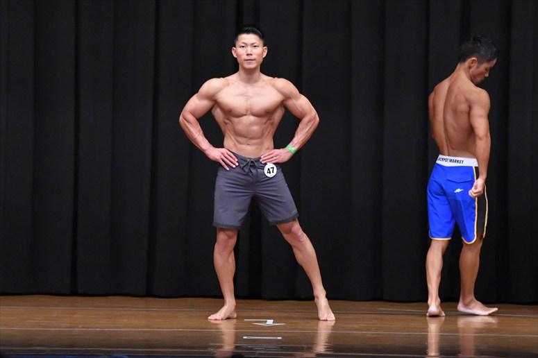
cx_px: 269
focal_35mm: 240
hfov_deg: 8.6
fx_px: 3585
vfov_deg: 5.7
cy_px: 179
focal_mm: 160
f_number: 5.6
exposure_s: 1/400
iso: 8000
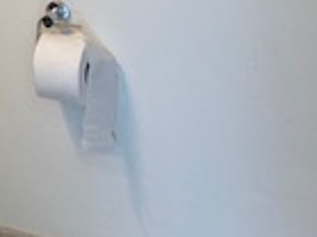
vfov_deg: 10.8
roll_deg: -0.8
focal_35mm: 120
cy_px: -292
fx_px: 1098
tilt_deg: -0.1
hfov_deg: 15.1
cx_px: -178
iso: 80
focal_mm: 4.25
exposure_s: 1/120
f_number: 1.8
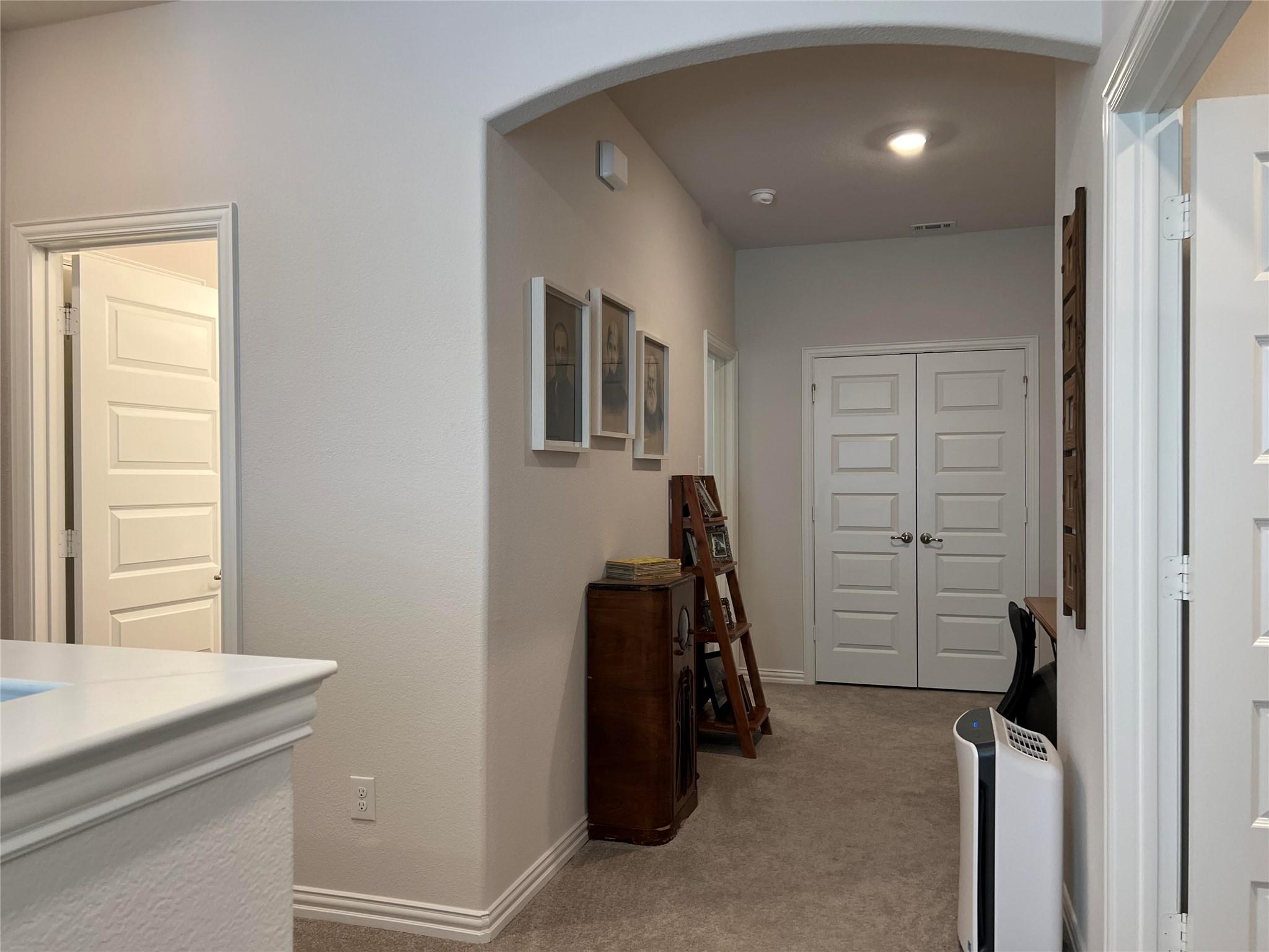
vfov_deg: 53.1
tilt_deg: -1.4
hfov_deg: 67.3
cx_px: 634
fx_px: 953
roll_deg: +1.1
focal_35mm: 26
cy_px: 476
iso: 125
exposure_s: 1/120
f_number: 1.5
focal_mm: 5.7
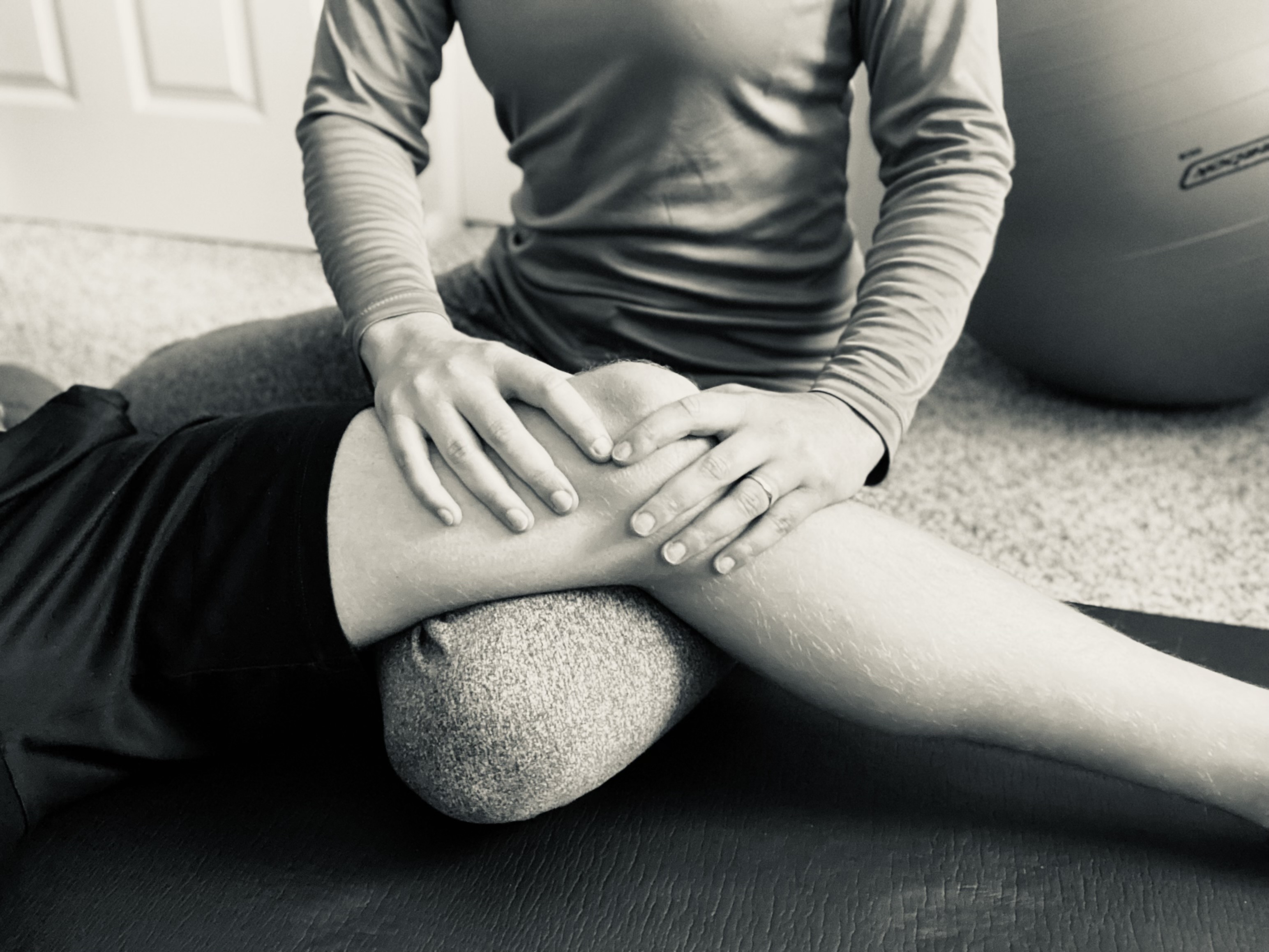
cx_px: 634
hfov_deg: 60.0
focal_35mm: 30
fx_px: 1100
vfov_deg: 46.8
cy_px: 476
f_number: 2.2
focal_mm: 2.71
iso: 640
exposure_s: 1/30
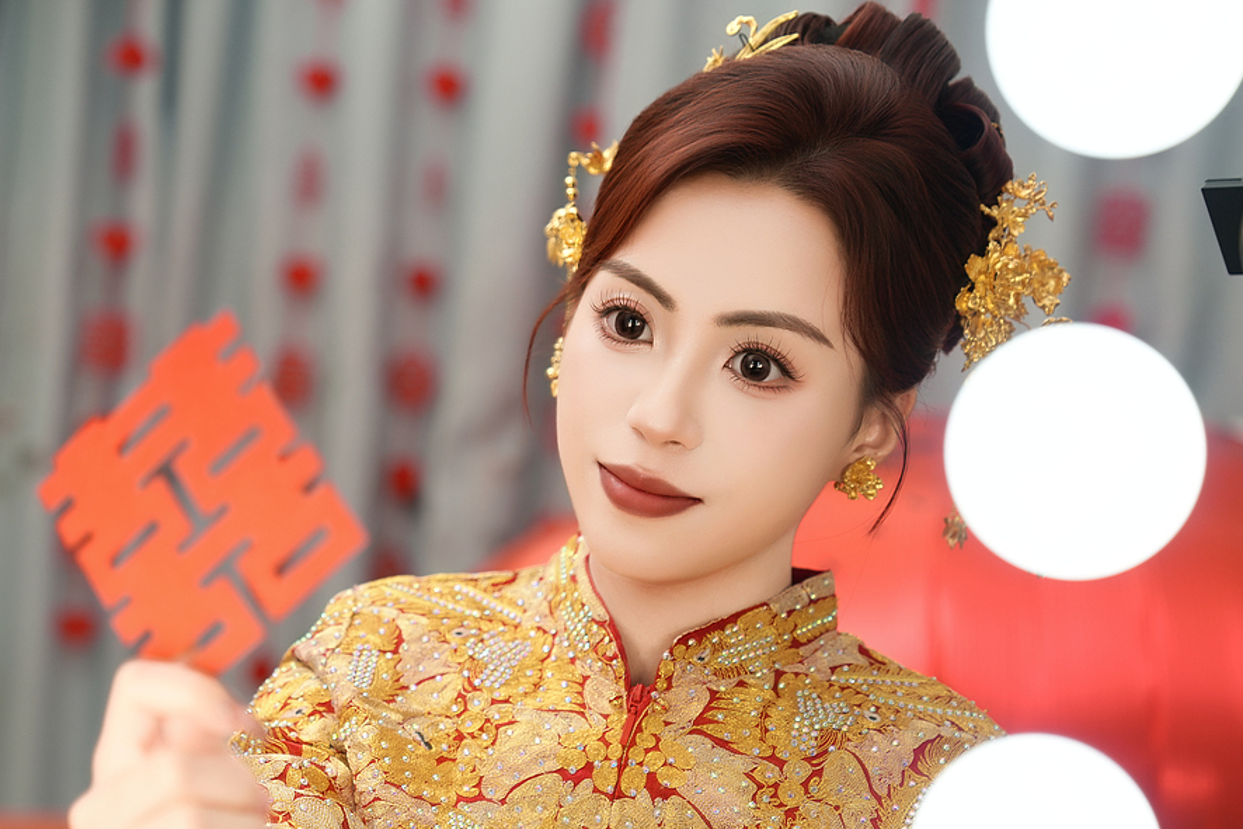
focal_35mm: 91
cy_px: 507
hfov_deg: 22.2
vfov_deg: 15.0
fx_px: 3142
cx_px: 358
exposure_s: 1/100
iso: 200
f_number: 2.8
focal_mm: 63
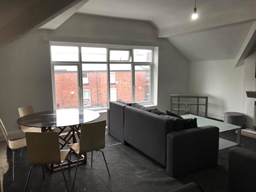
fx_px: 207
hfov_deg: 63.4
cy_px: 96
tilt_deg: -4.8
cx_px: 128
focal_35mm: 28
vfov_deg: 49.7
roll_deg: +0.0
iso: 25
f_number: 1.8
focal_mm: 3.99
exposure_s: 1/50
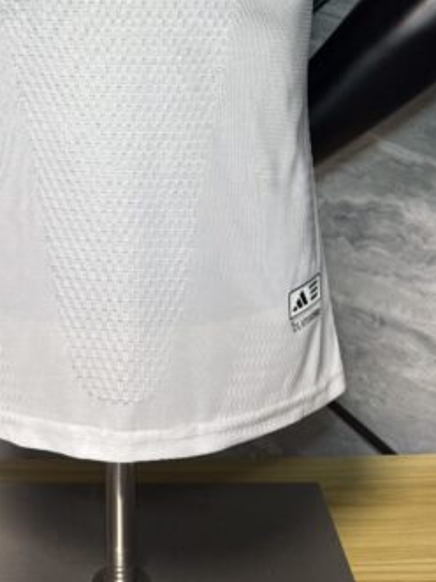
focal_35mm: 58
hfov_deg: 24.9
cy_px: -86
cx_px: 107
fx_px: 975
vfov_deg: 29.4
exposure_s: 1/100
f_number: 1.78
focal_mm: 6.76
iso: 160
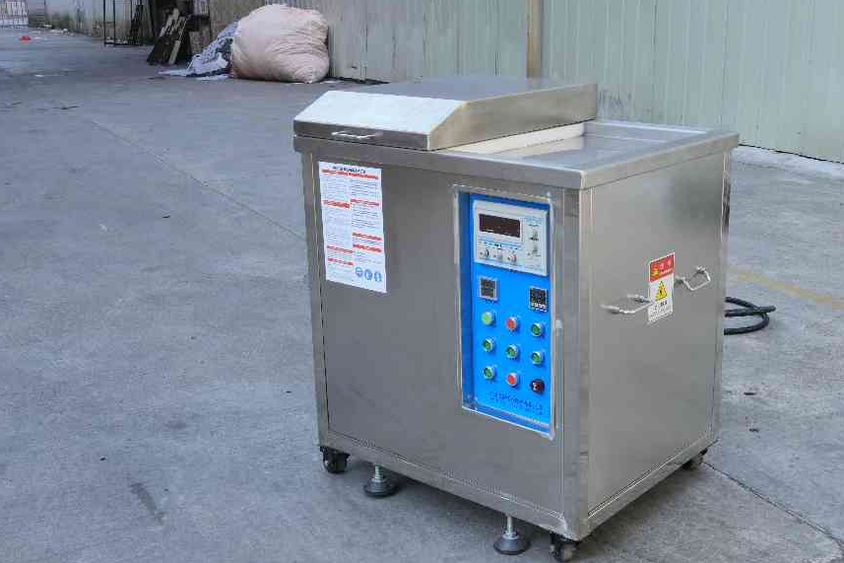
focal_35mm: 43
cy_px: 262
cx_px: 501
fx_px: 1008
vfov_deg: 31.2
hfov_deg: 45.2
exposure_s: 1/25
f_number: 18
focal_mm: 24
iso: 200
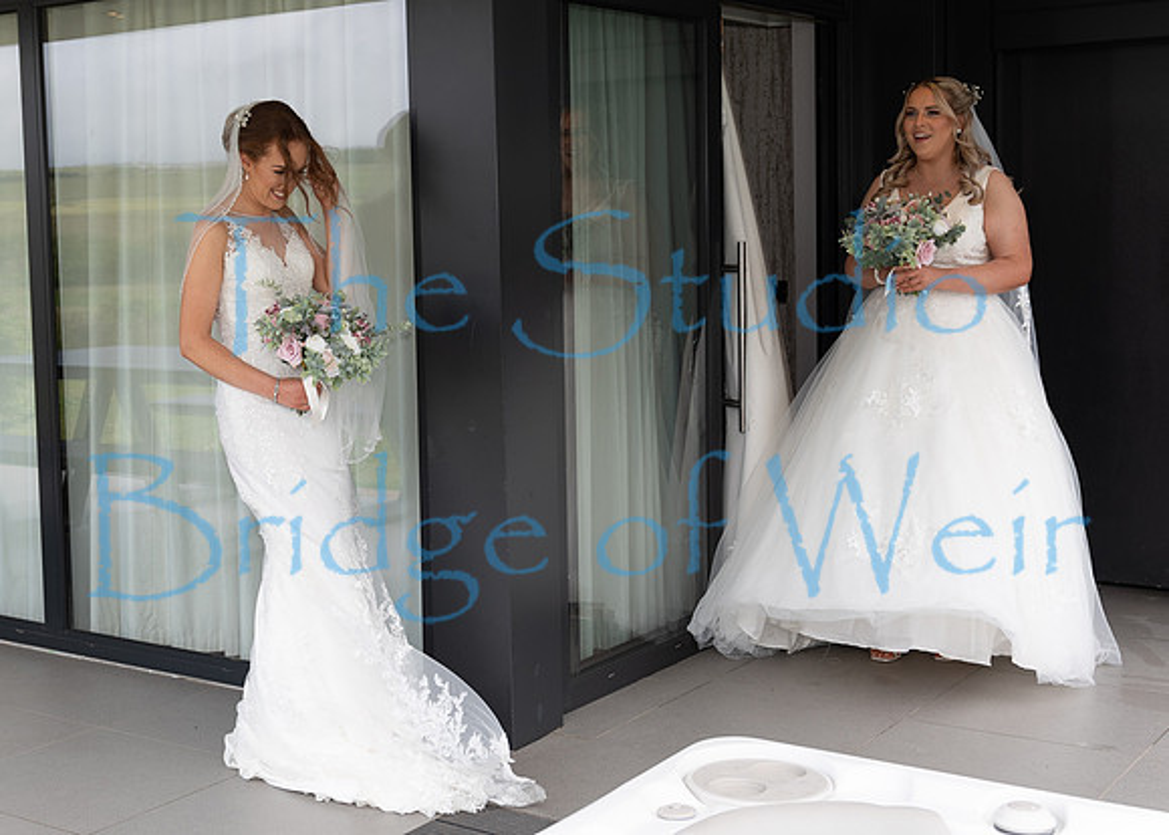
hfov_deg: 36.6
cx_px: 423
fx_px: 1753
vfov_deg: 26.8
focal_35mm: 53
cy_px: 376
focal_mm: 28
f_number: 3.5
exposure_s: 1/400
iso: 100
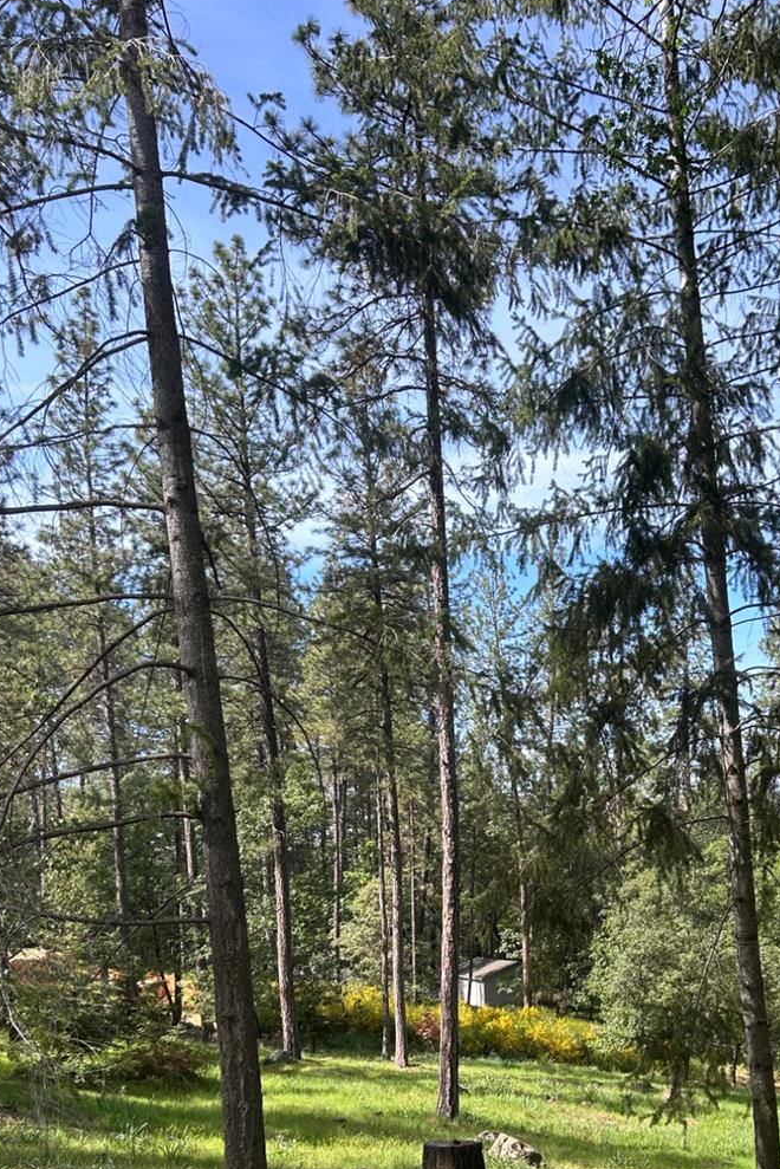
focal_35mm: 41
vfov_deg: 46.2
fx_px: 1331
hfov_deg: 31.9
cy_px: 831
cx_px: 609
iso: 50
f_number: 1.5
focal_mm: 5.7
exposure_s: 1/1135
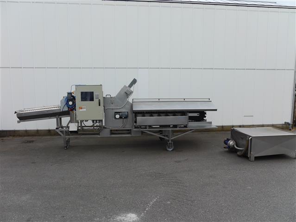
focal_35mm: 28
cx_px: 148
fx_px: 240
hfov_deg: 63.4
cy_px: 111
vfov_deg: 49.8
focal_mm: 14
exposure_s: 1/320
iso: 160
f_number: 6.3
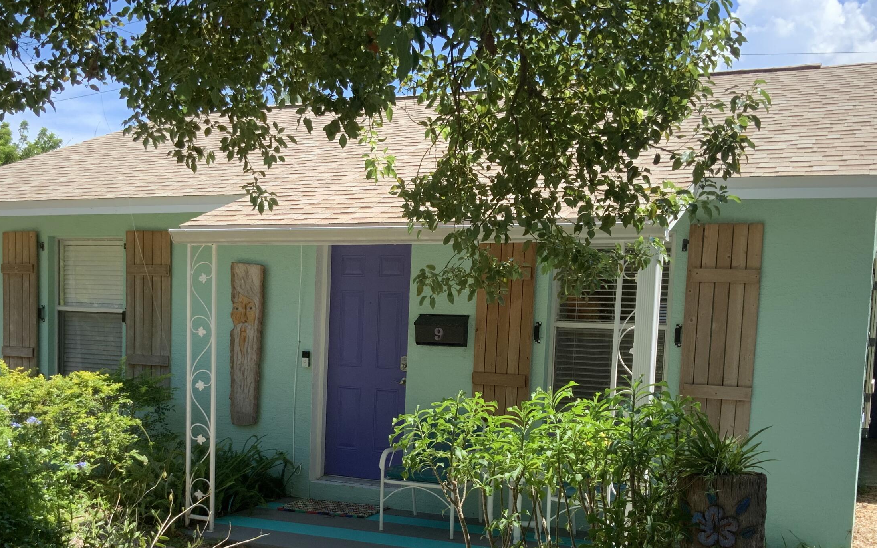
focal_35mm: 42
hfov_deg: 47.1
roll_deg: -1.0
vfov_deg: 30.0
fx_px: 1004
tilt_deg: -4.8
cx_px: 389
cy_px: 416
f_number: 1.8
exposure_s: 1/627
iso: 16
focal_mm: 3
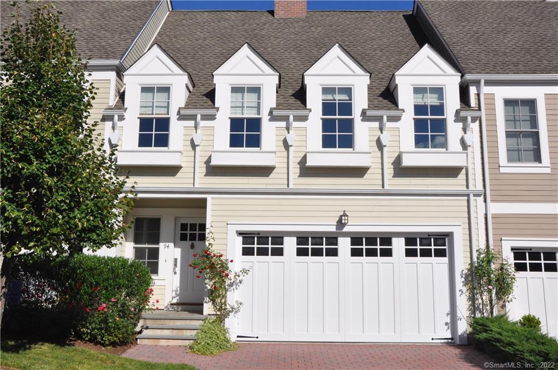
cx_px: 279
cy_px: 185
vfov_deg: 39.8
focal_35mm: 33
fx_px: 511
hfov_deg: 57.3
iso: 500
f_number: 13
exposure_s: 1/640
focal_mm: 22
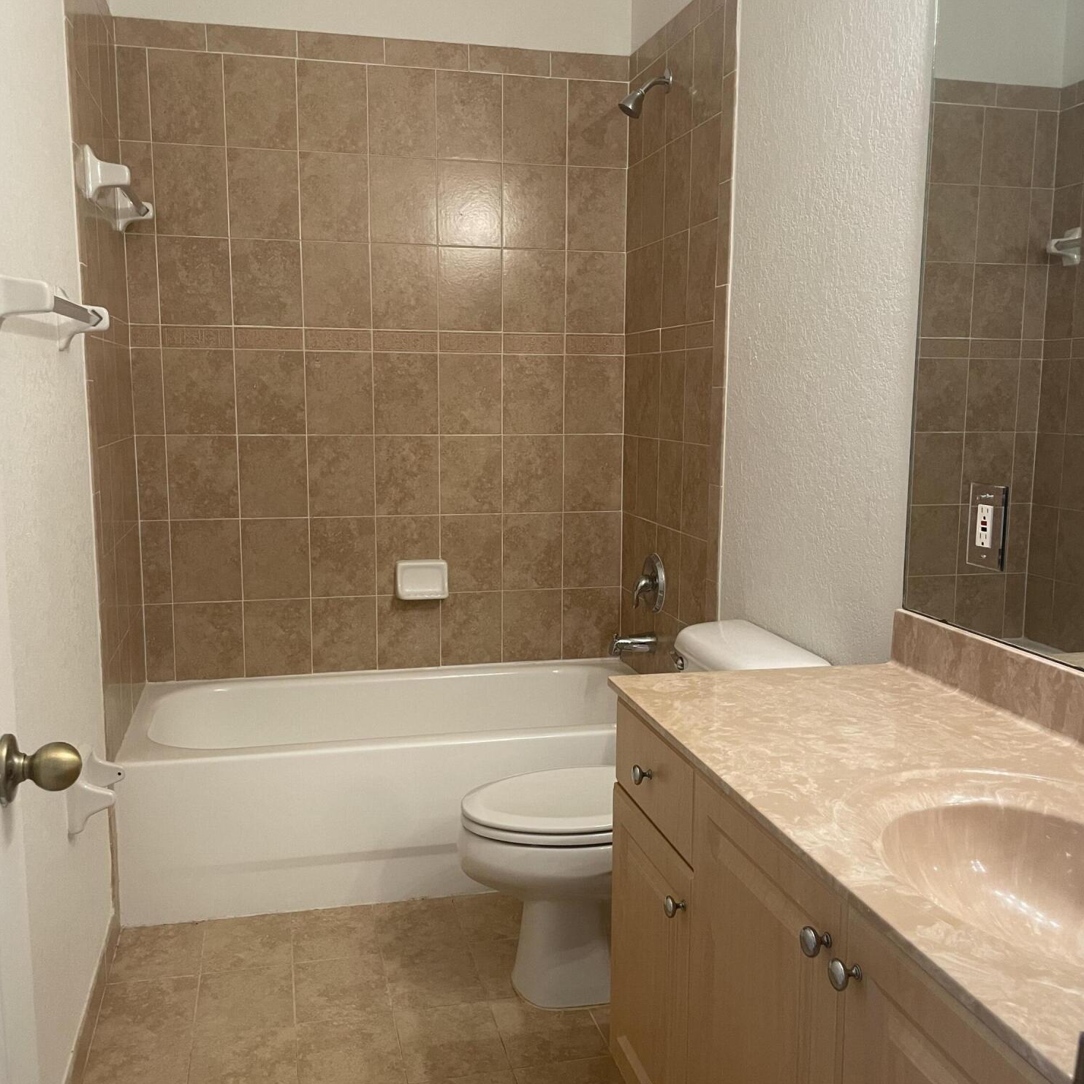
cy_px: 555
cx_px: 547
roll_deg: +0.3
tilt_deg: -8.3
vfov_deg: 52.5
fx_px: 1098
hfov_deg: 52.5
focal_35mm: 31
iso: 160
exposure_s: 1/60
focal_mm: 4.2
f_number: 1.6
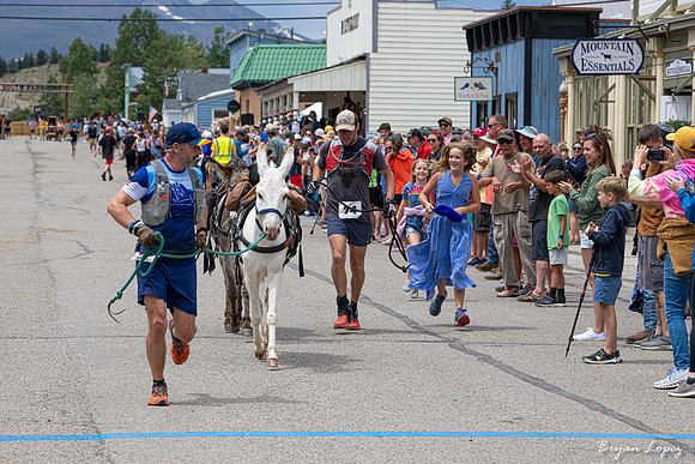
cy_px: 249
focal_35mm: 142
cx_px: 335
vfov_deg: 9.7
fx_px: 2734
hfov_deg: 14.5
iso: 72
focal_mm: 130
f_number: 9
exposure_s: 1/400
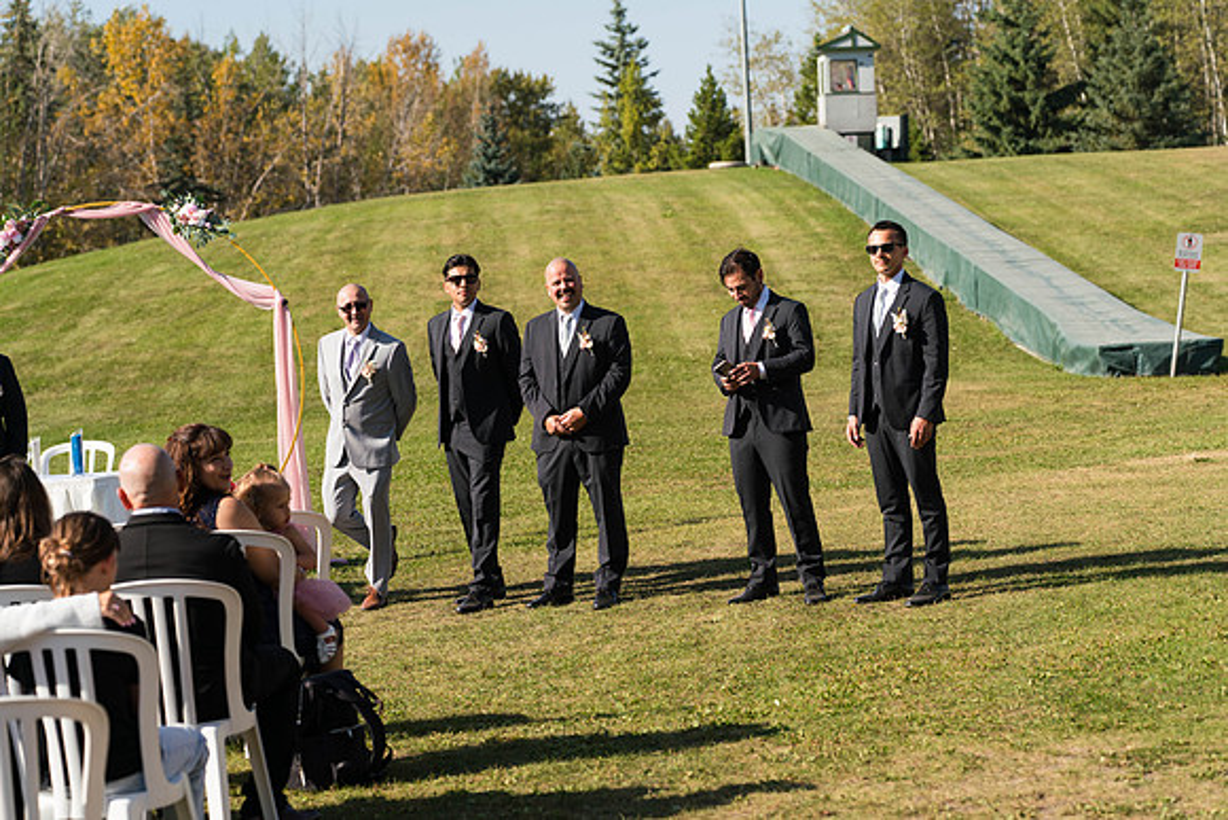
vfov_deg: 15.9
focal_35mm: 86
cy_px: 410
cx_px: 614
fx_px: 2934
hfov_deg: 23.6
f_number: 4
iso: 250
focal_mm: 86
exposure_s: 1/1600
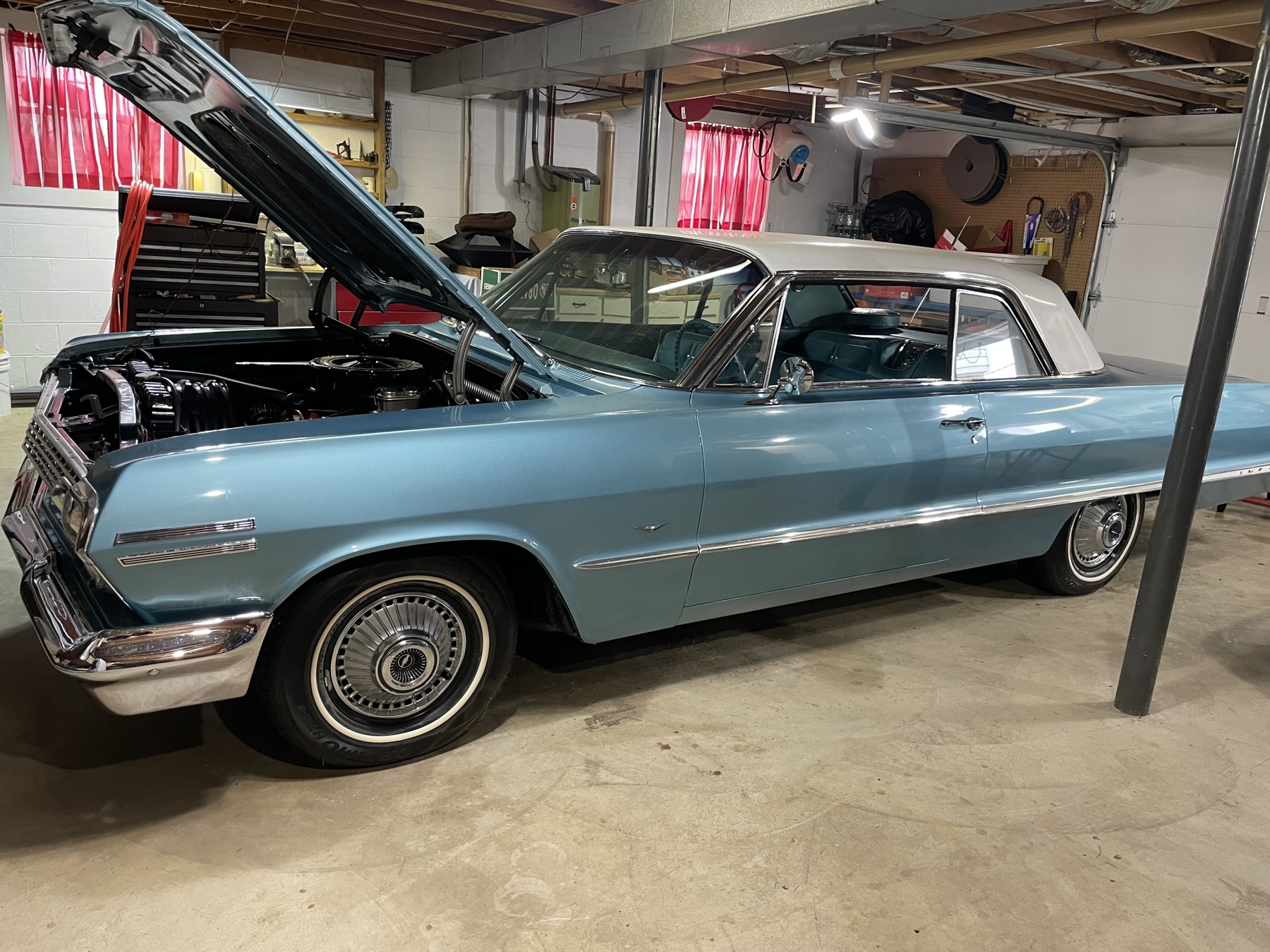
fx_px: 954
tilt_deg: -14.9
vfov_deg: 53.1
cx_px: 635
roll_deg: -3.6
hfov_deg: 67.3
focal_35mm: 26
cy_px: 476
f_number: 1.6
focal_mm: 4.2
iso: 250
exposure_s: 1/60
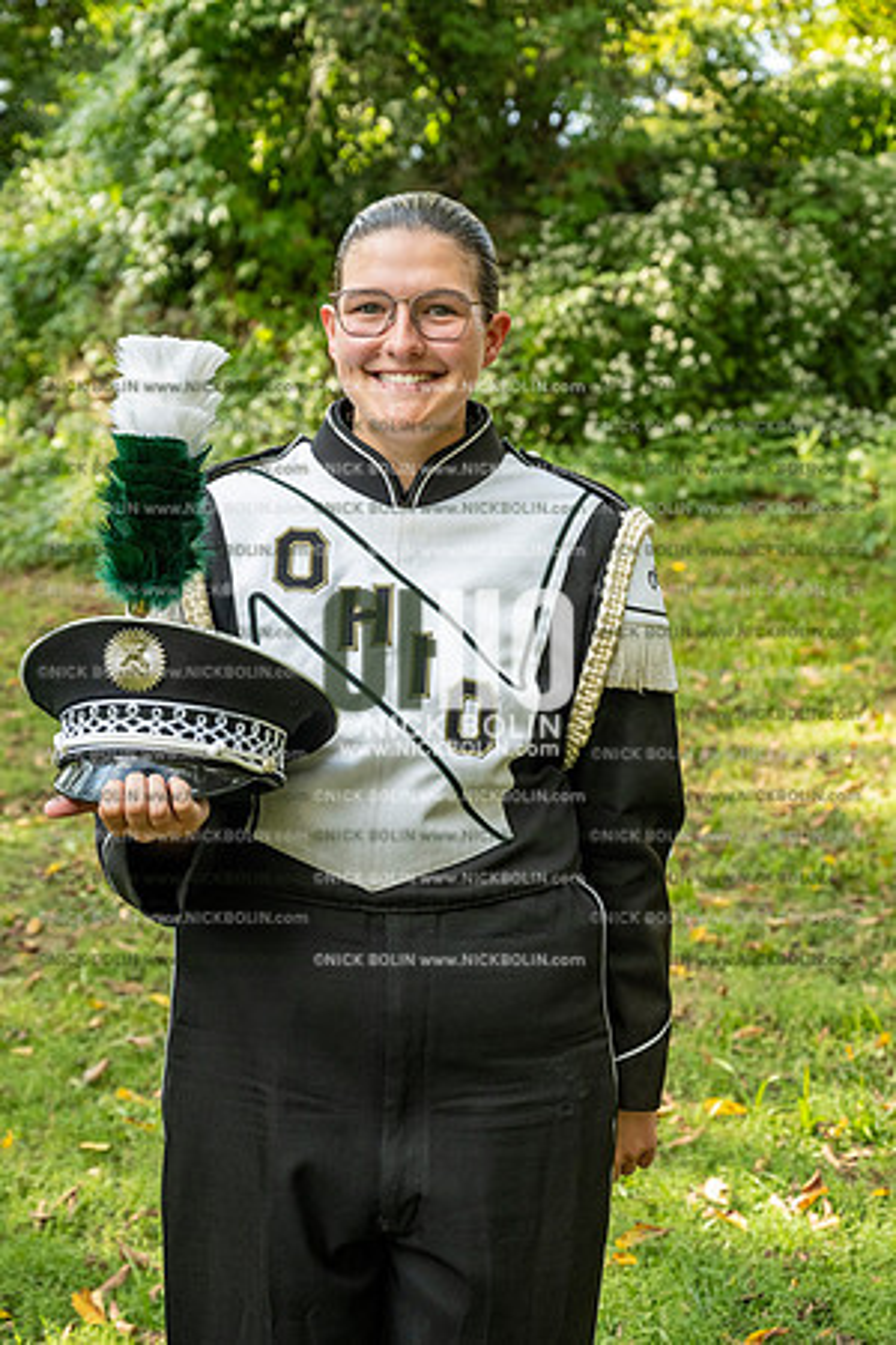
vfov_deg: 33.9
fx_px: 2202
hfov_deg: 23.0
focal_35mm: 59
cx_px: 448
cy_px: 672
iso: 1000
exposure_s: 1/640
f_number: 5.6
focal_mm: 59
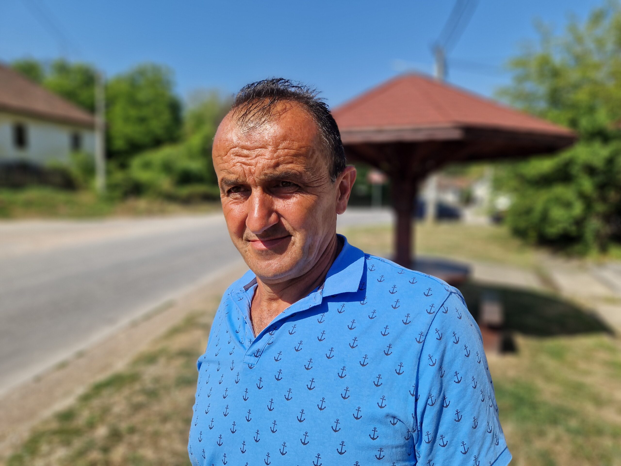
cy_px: 233
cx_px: 310
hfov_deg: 73.9
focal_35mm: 23
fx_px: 413
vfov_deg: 58.9
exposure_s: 1/2040
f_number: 1.8
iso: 50
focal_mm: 5.4
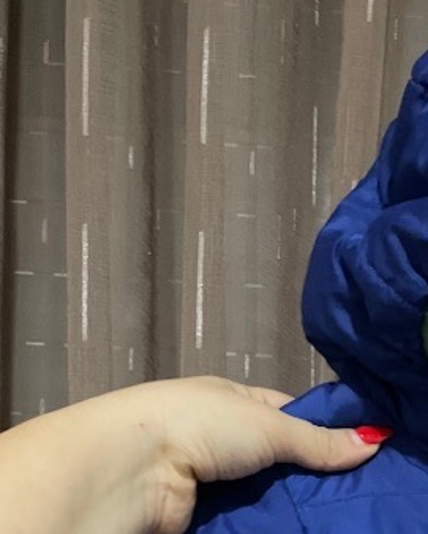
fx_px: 1186
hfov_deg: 19.7
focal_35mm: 75
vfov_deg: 23.3
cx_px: 450
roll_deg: -2.4
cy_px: 638
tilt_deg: +2.4
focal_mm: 4.2
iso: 1000
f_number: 1.6
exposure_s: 1/29
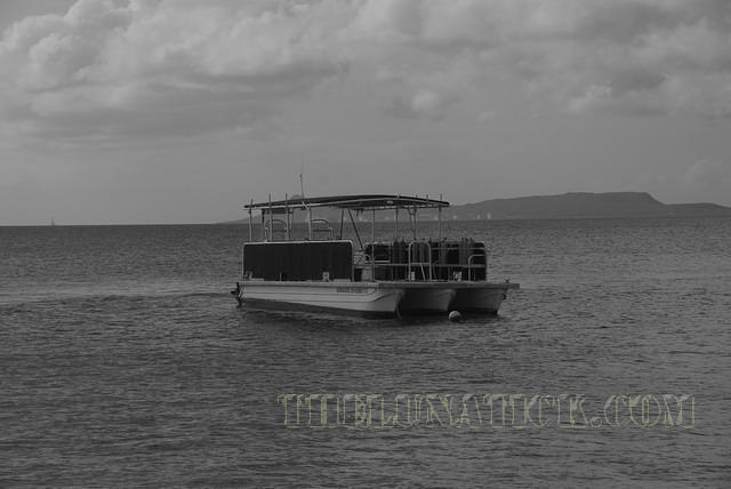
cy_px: 244
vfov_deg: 11.2
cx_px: 366
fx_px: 2500
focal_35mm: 123
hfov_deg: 16.6
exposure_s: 1/640
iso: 100
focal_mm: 82
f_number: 8
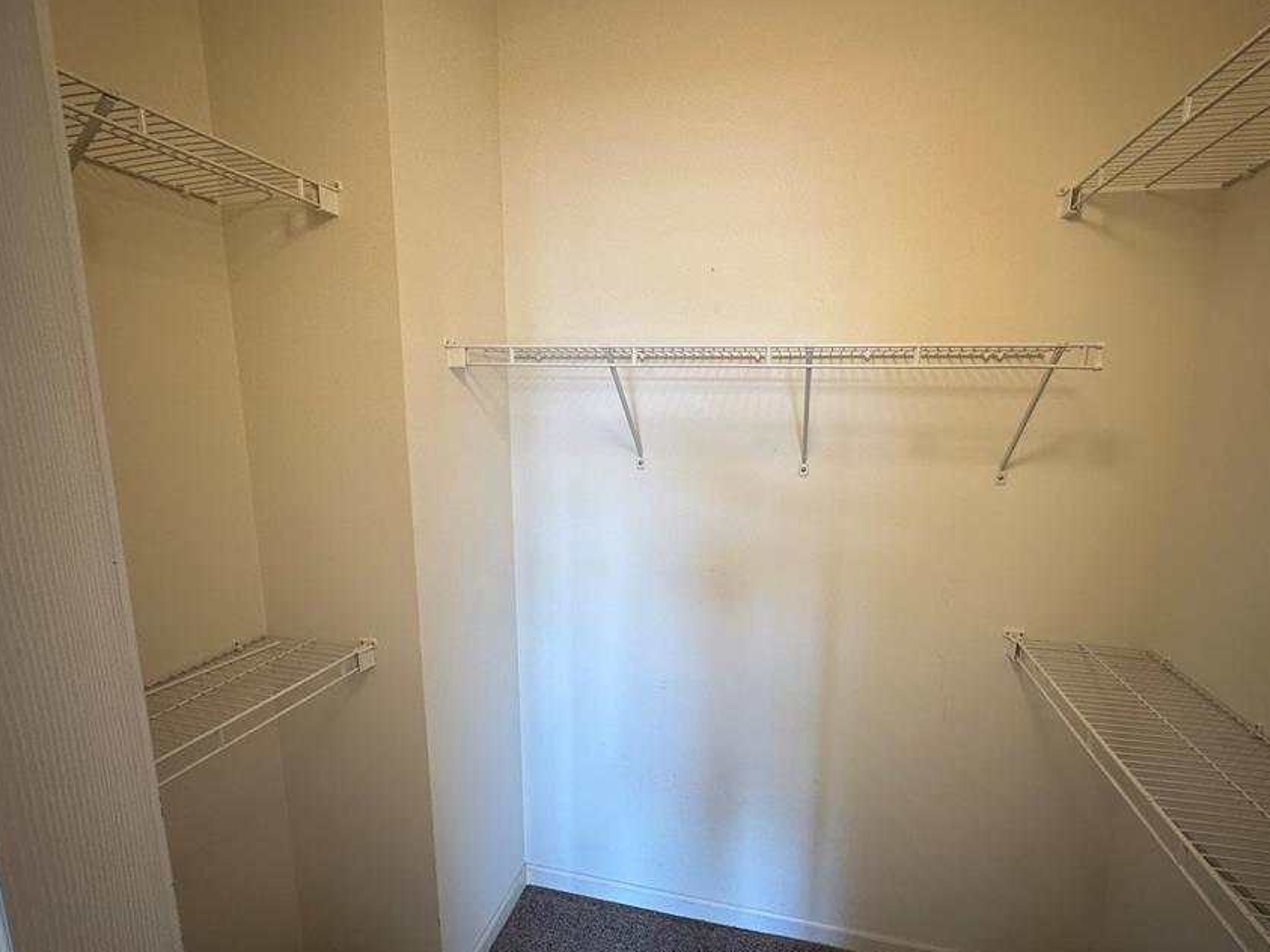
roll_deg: -0.2
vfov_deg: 74.6
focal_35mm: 17
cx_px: 666
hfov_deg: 91.0
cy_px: 517
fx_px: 624
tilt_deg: -9.3
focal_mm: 2.22
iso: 160
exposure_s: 1/120
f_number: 2.2
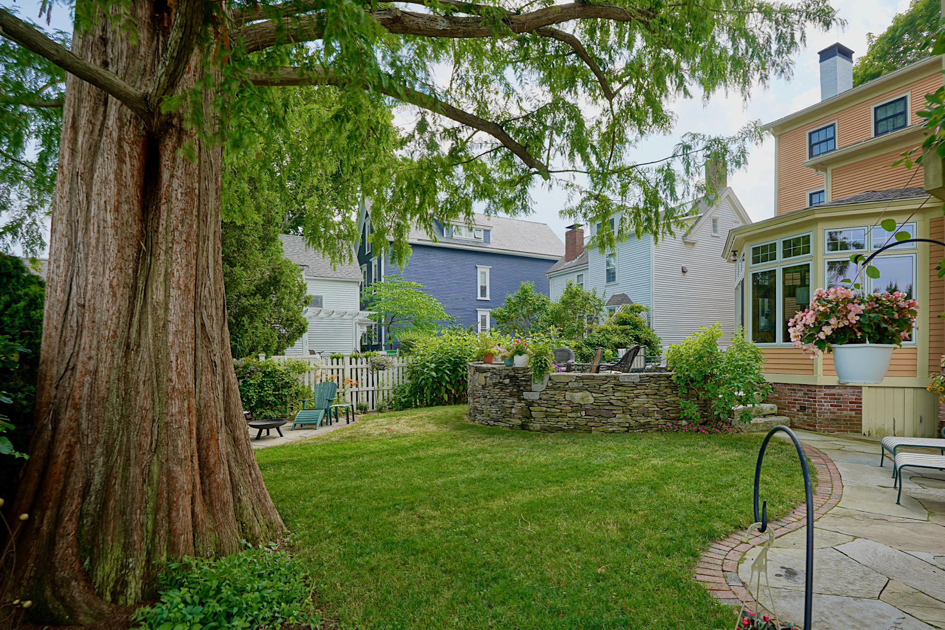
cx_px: 472
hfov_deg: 104.3
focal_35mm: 14
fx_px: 367
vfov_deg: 81.2
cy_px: 315
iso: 100
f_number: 5
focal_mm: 14
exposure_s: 1/100
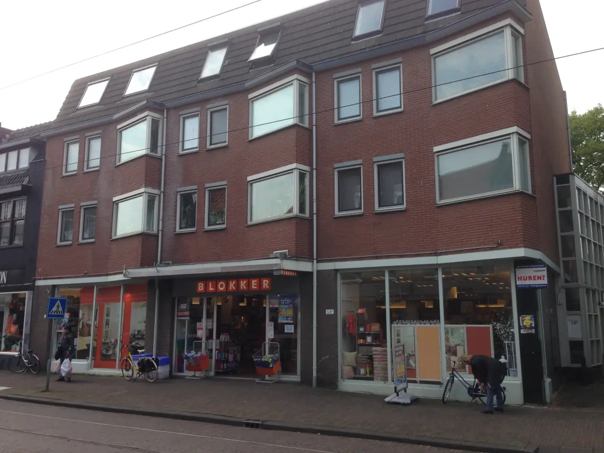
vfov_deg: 42.9
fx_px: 576
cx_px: 302
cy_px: 226
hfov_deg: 55.4
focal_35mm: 33
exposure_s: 1/713
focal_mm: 4.12
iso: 50
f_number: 2.4
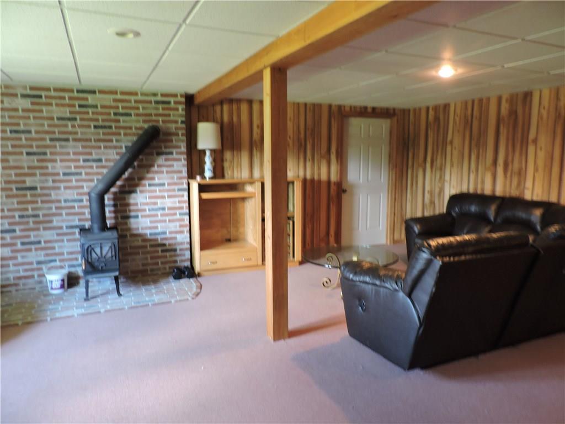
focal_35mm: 24
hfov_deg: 71.6
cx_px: 282
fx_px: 392
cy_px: 212
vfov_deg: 56.8
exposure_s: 1/10
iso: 400
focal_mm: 4.3
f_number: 3
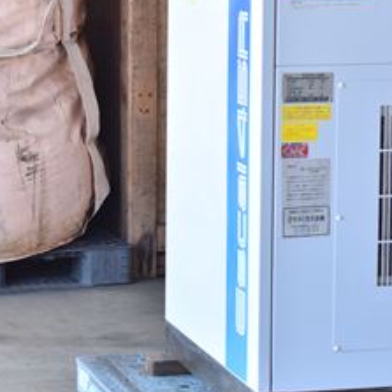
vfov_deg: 9.4
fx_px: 2382
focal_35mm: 186
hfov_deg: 9.4
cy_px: 141
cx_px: 322
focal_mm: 65
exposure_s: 1/400
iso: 1250
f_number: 6.3
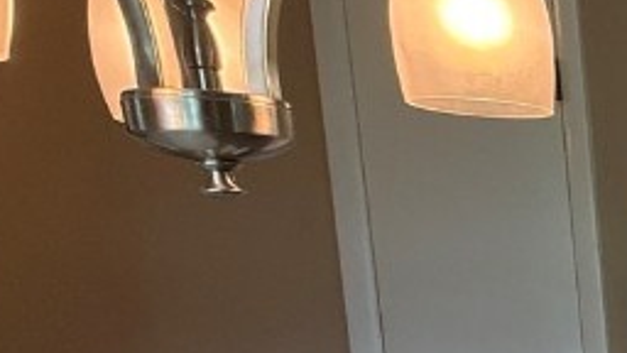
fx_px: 1014
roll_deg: +0.2
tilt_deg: -6.6
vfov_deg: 18.7
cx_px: 1217
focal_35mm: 61
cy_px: 417
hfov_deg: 20.0
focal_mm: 2.22
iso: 100
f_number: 2.2
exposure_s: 1/120
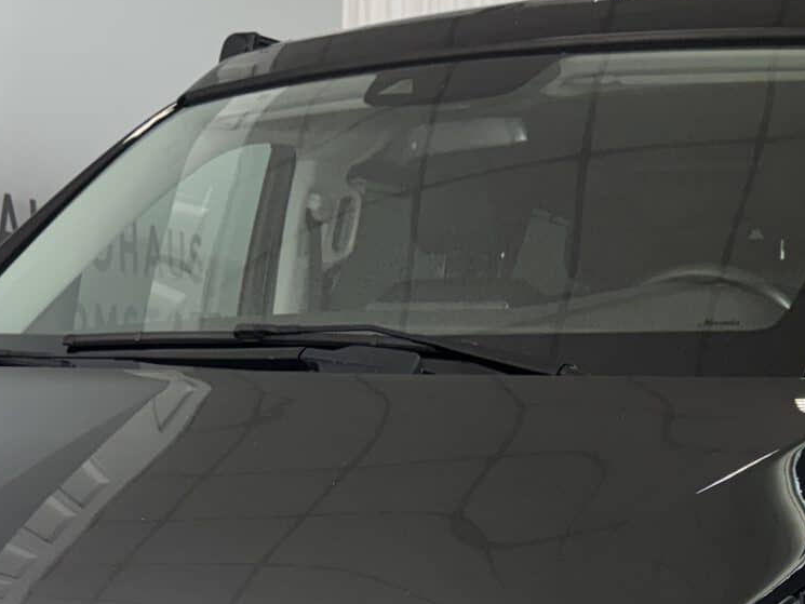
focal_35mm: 66
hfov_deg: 29.2
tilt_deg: -13.6
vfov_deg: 20.9
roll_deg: +0.4
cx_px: 280
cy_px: 710
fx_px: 1535
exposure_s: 1/100
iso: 160
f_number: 1.78
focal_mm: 6.76
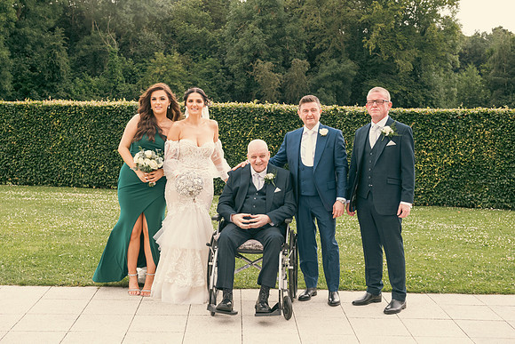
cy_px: 172
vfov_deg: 27.0
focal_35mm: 50
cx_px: 258
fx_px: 715
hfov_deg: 39.6
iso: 320
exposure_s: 1/200
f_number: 6.3
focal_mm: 50
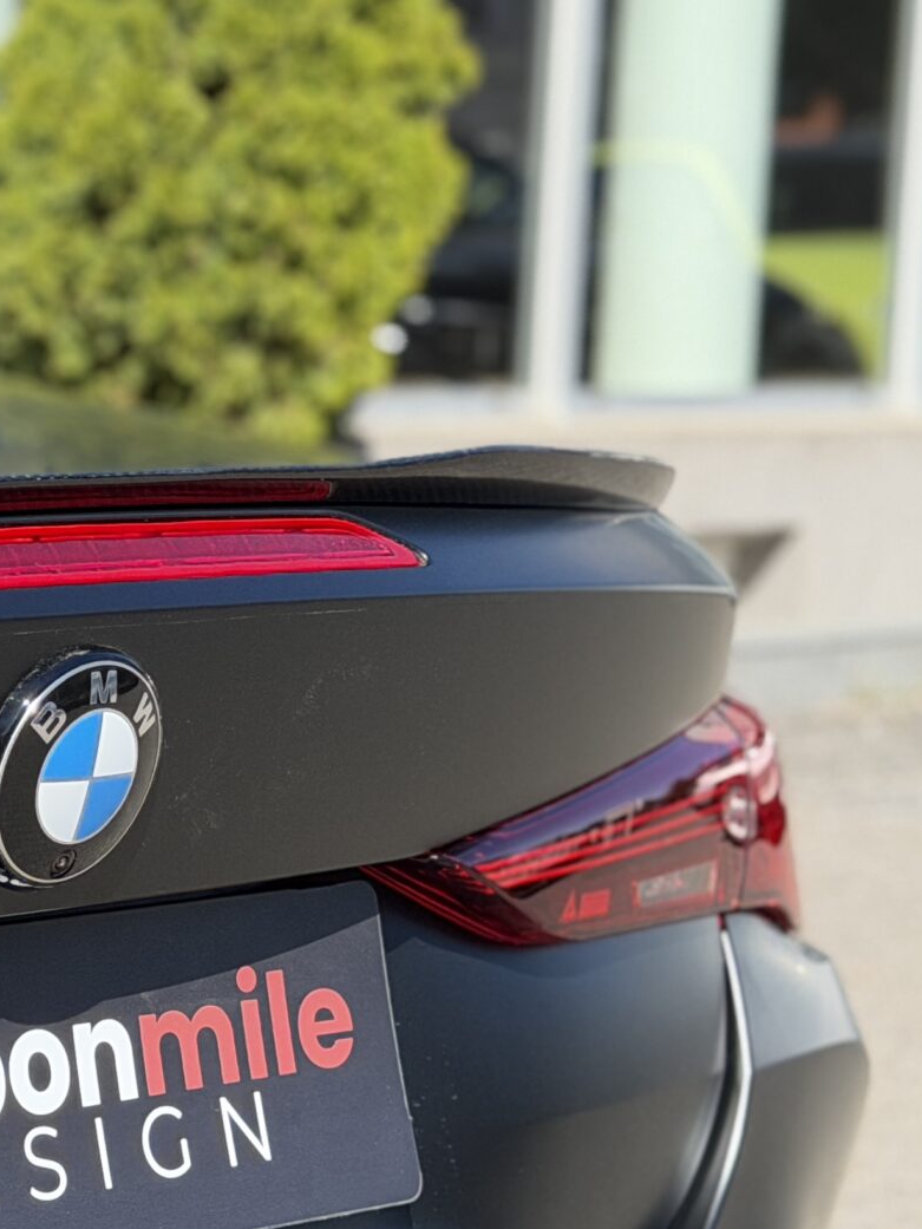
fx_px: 4190
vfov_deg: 16.7
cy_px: 586
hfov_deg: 11.9
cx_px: -558
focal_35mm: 118
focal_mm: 6.76
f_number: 1.78
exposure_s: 1/2976
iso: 100
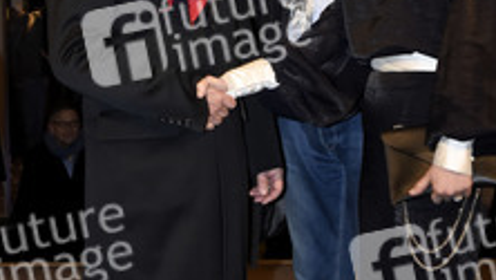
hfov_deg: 22.2
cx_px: 261
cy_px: 146
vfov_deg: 12.6
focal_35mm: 96
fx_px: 1263
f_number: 6.3
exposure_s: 1/80
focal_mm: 34
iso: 800
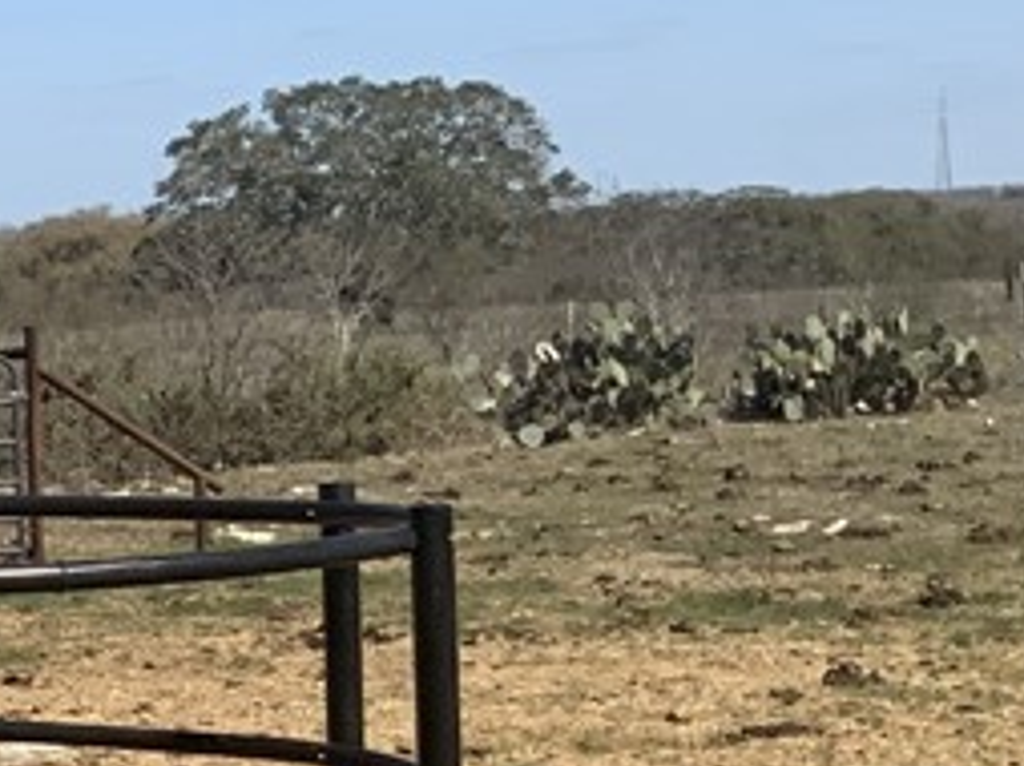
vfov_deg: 12.6
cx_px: -859
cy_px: 568
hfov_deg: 14.6
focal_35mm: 117
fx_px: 3458
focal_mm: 3
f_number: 1.8
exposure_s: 1/2320
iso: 16
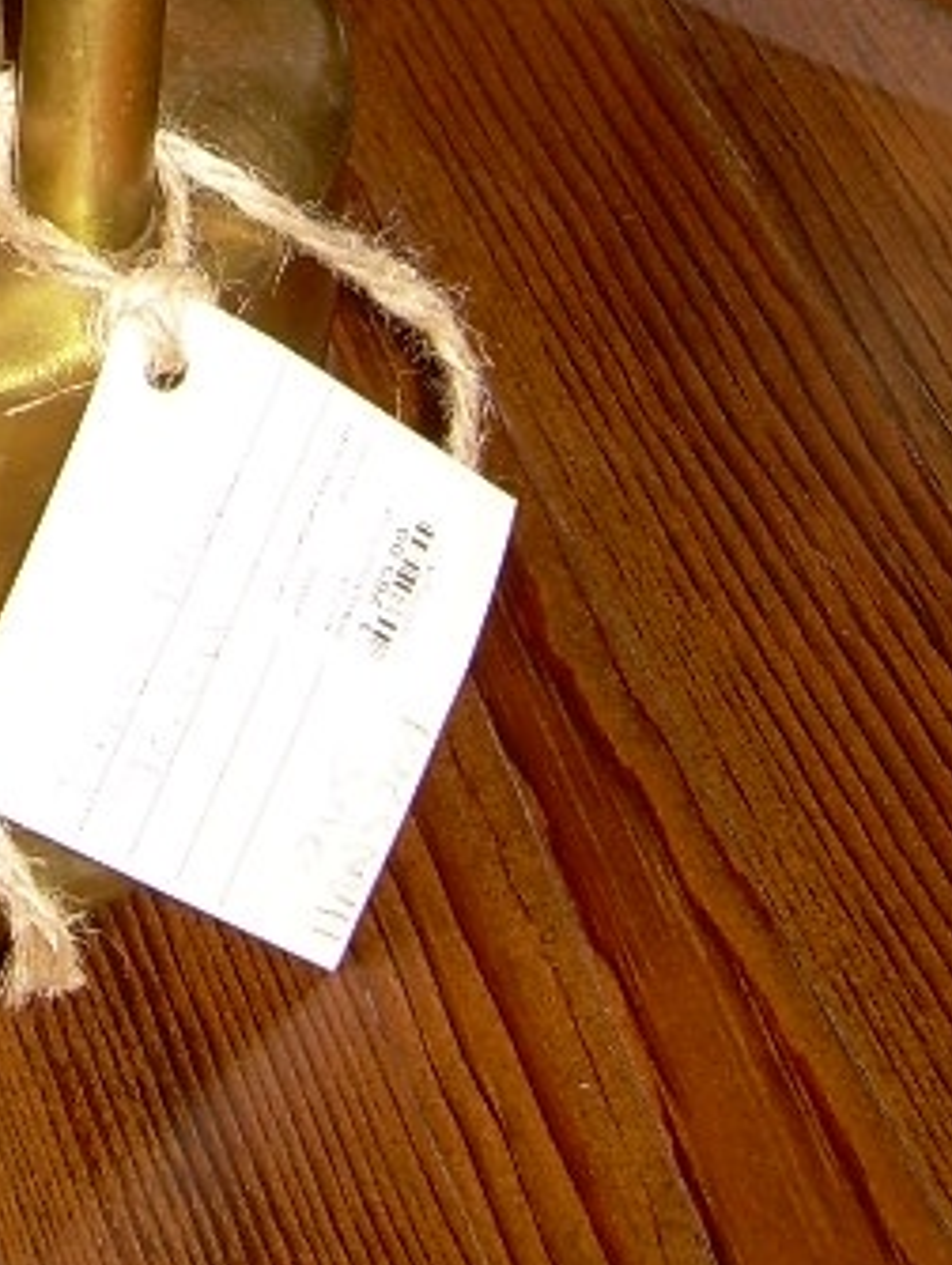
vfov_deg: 15.8
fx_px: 4246
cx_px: -128
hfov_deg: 12.5
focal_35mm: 116
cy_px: -514
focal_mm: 6.3
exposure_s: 1/60
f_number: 2.8
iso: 50
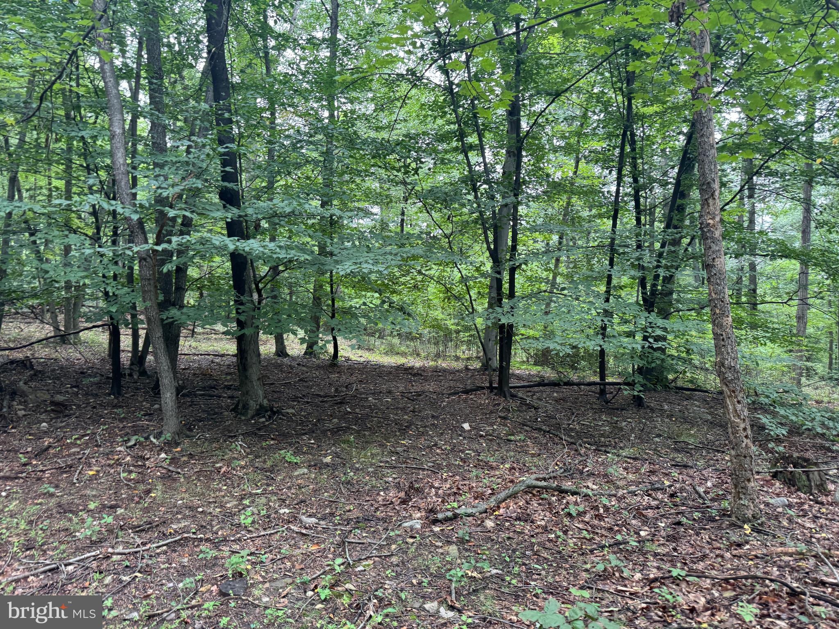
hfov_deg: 71.6
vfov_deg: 56.8
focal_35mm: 24
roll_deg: +4.8
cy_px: 314
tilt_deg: +7.2
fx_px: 582
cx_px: 420
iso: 200
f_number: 1.78
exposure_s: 1/100
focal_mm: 6.76
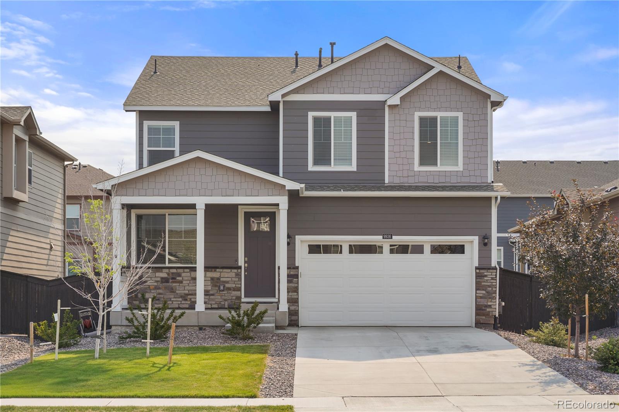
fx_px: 1031
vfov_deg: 22.6
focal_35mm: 60
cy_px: 206
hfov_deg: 33.4
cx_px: 310
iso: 200
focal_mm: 60
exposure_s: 1/500
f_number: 9
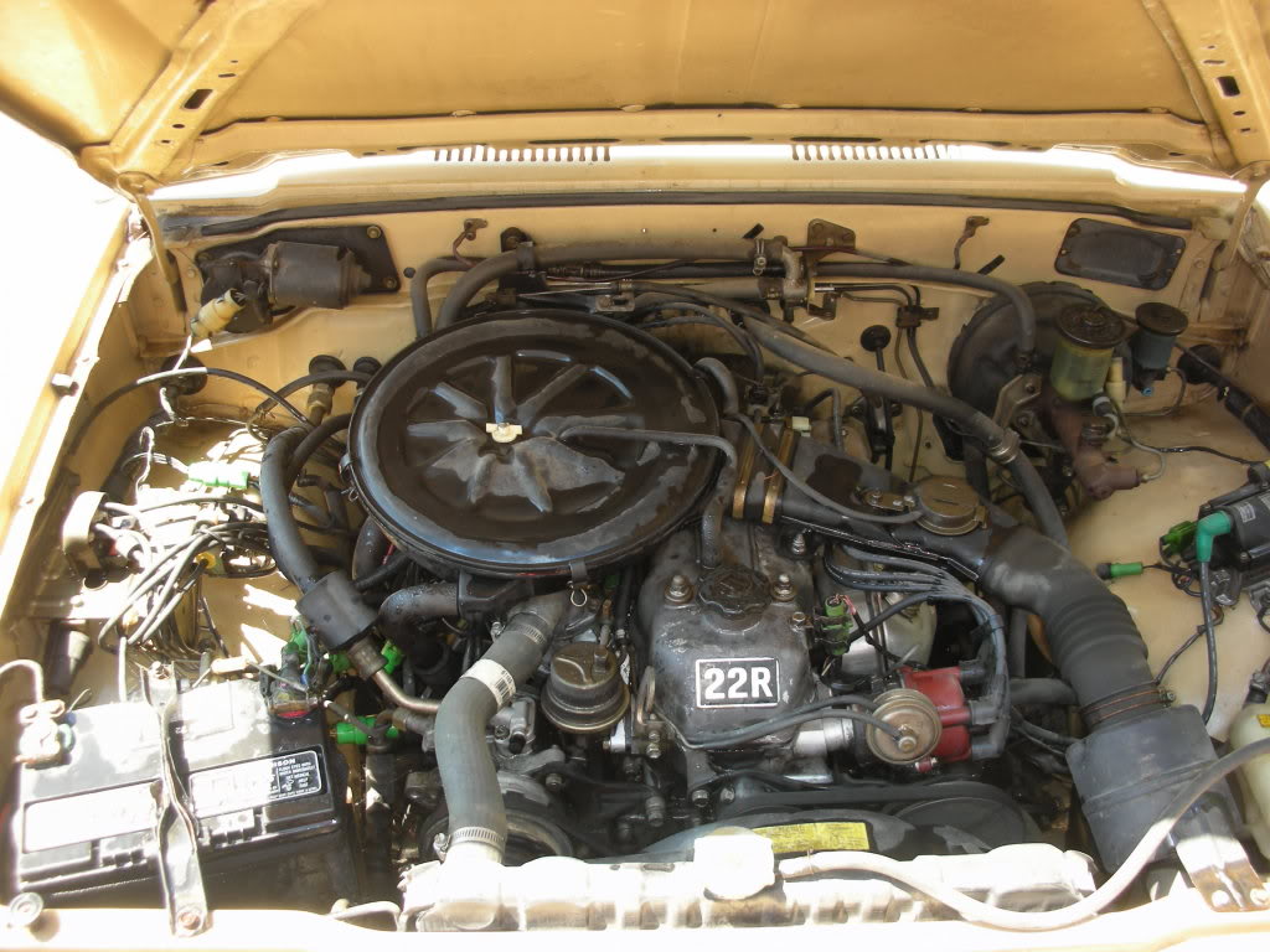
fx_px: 1284
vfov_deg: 40.7
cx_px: 635
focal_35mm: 35
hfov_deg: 52.6
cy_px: 476
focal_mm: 5.8
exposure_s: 1/50
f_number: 3
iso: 50
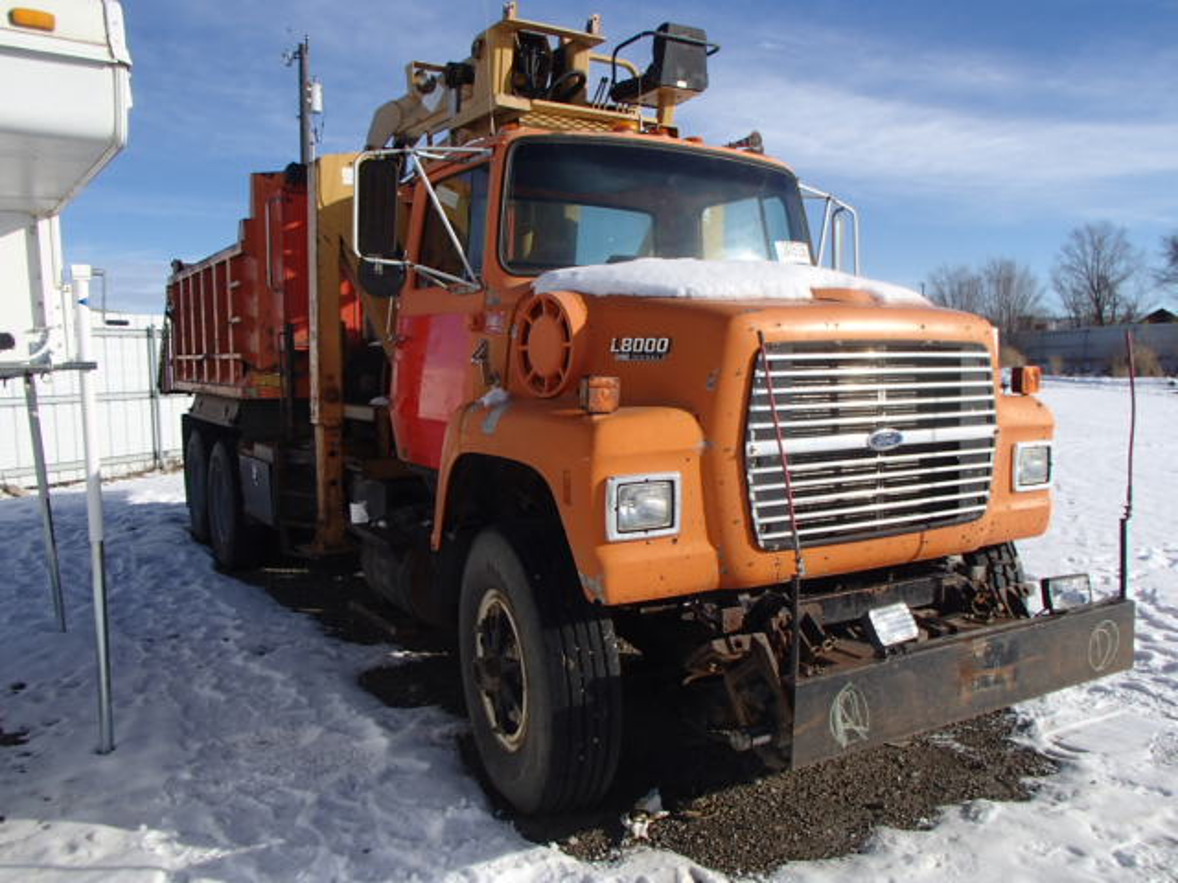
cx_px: 589
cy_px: 442
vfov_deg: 49.7
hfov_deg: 63.4
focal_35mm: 28
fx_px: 953
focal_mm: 5
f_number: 11
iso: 100
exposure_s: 1/160
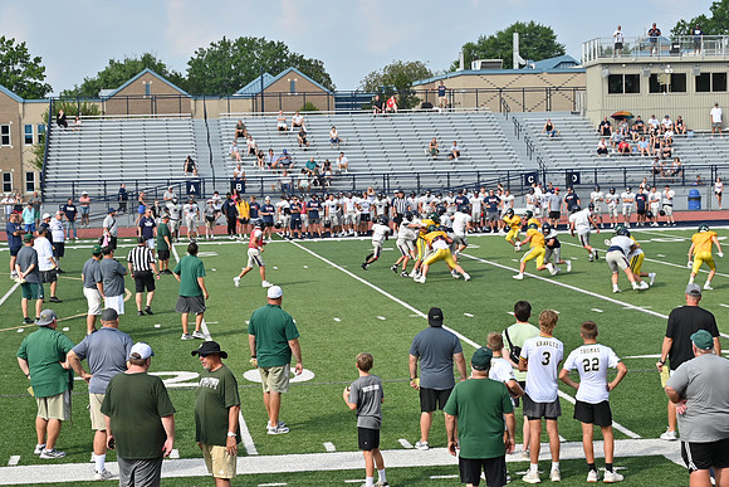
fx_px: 1762
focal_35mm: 87
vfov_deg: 15.7
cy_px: 244
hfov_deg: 23.4
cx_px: 364
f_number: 4.5
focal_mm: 58
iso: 100
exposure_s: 1/800
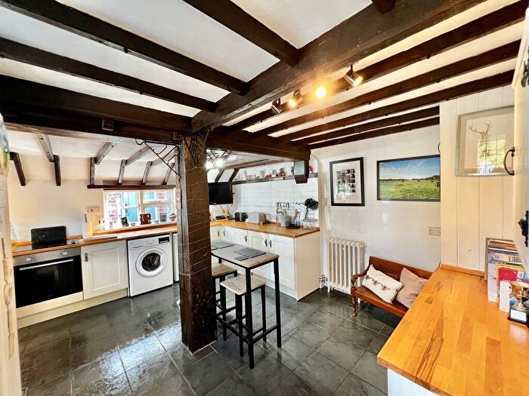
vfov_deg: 89.9
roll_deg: +2.5
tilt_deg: -1.4
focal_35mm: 13
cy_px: 198
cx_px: 264
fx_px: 199
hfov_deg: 106.2
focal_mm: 1.57
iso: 125
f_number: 1.8
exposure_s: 1/50
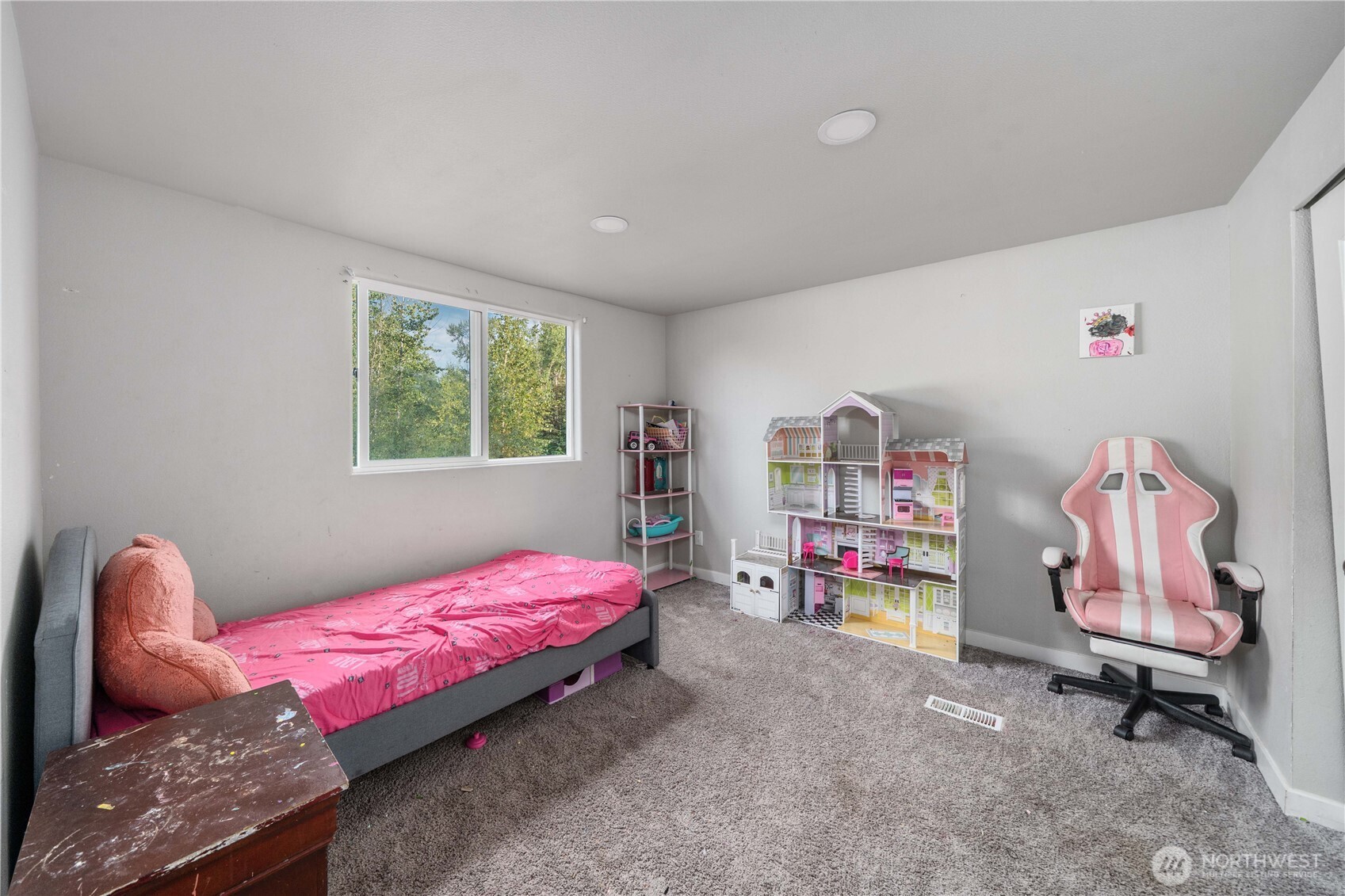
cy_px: 448
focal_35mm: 12
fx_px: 448
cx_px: 672
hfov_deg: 112.6
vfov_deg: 90.0
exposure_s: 1/6
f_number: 8
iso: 1000
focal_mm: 12
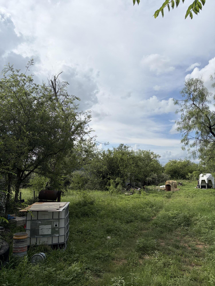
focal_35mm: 26
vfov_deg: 67.3
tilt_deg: +8.9
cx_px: 108
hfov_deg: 53.1
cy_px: 143
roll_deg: -0.7
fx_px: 215
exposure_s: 1/6329
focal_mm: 5.96
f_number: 1.6
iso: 50
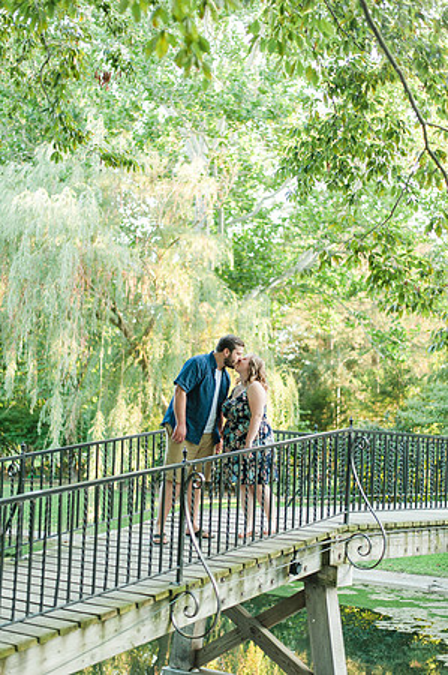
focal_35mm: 50
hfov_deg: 26.9
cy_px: 338
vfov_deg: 39.6
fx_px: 935
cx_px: 224
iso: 640
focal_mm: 50
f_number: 1.8
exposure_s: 1/500
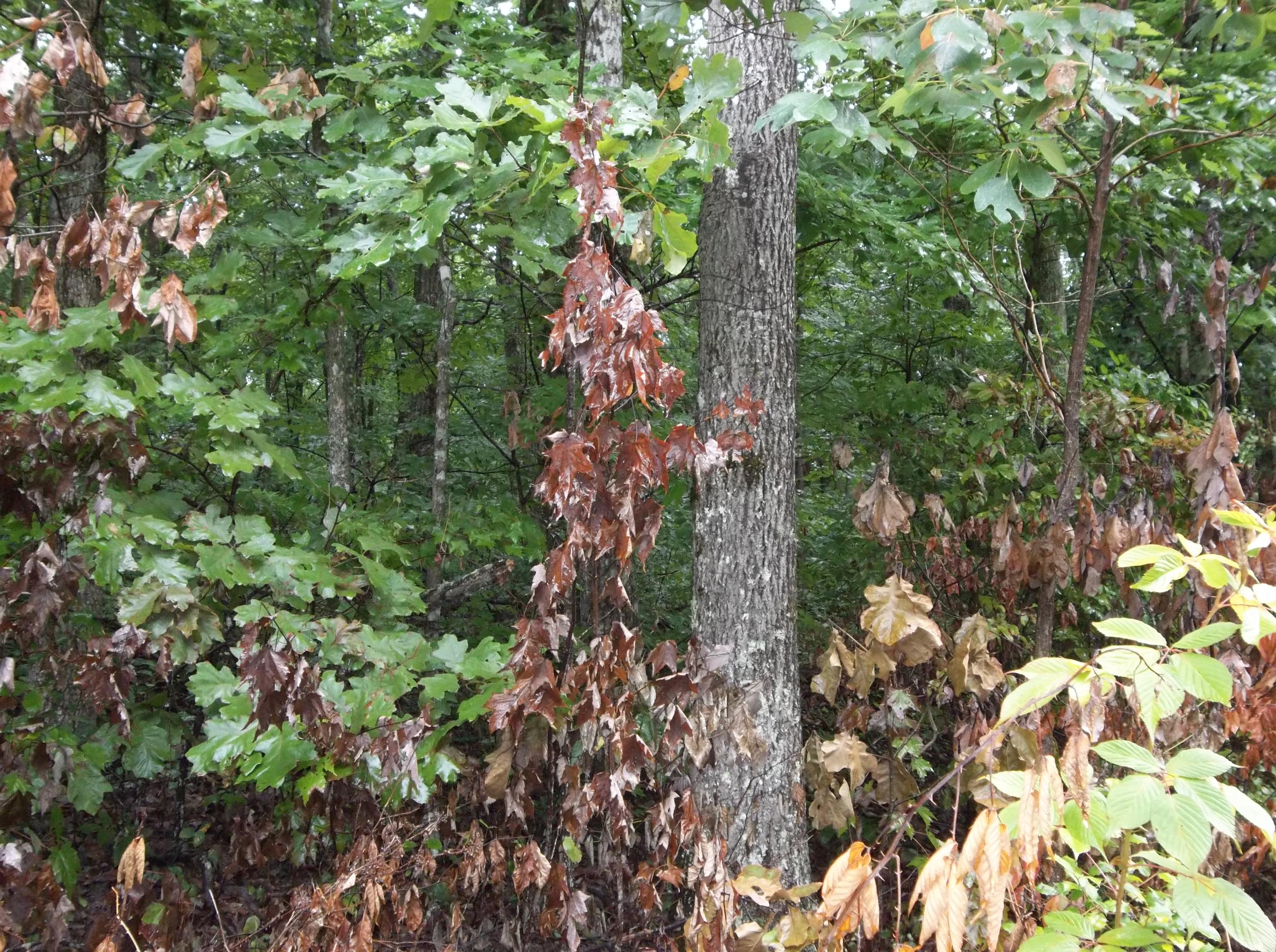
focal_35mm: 37
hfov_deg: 50.2
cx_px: 638
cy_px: 476
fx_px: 1361
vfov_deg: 38.6
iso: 320
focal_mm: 6.6
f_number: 4
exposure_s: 1/80
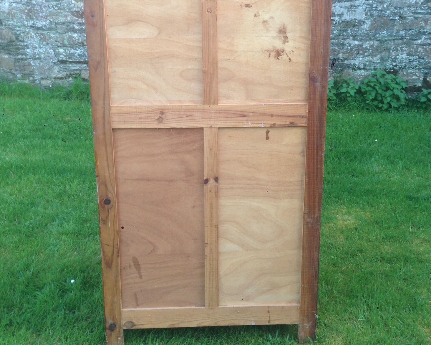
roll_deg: +1.7
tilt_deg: -15.1
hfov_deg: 42.0
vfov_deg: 33.6
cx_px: 218
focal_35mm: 44
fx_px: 561
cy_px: 98
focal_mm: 4.12
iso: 50
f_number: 2.4
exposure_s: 1/120
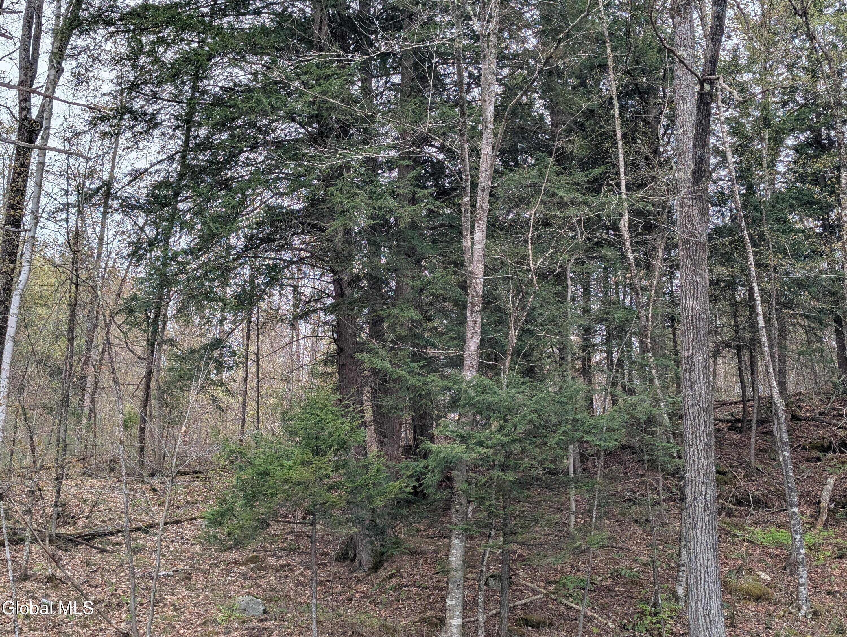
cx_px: 424
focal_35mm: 49
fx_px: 1200
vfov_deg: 29.7
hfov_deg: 38.9
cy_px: 318
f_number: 1.68
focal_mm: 6.9
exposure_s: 1/239
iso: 20
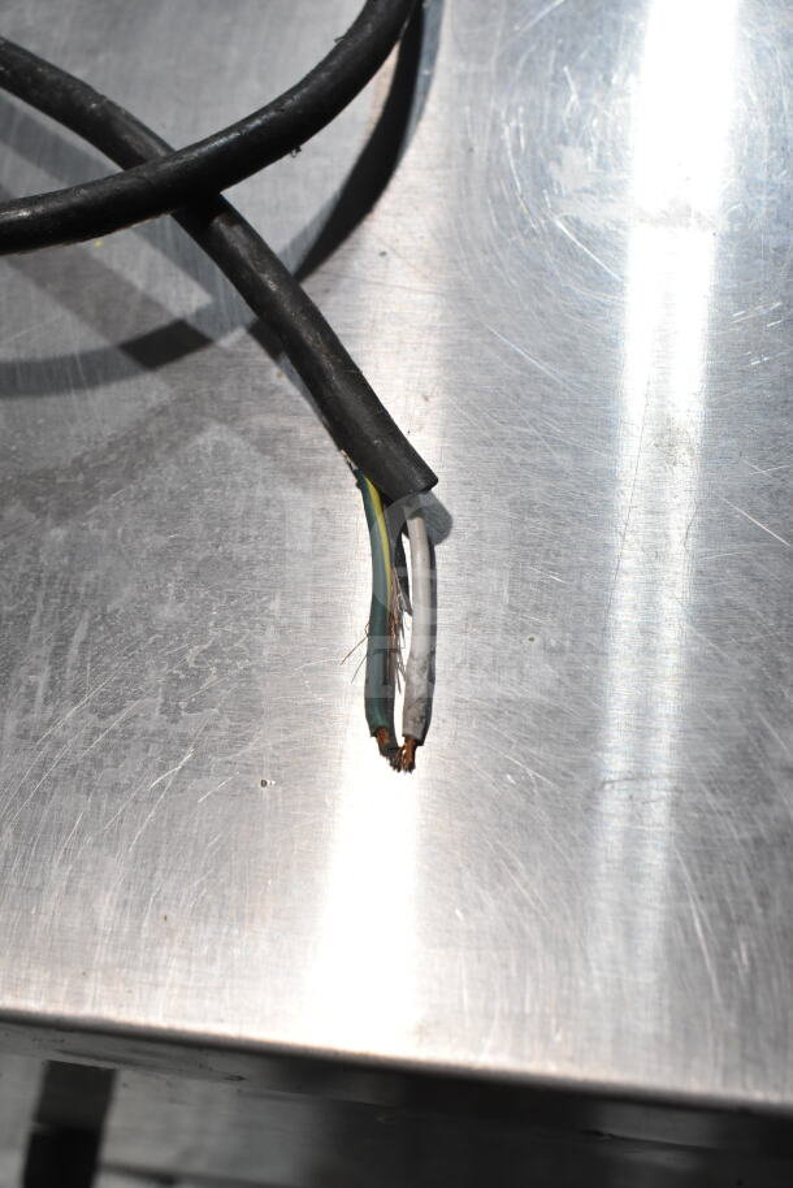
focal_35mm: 39
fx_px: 1288
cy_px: 594
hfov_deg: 34.2
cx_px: 396
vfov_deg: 49.5
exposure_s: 1/200
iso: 1600
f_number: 7.1
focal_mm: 26
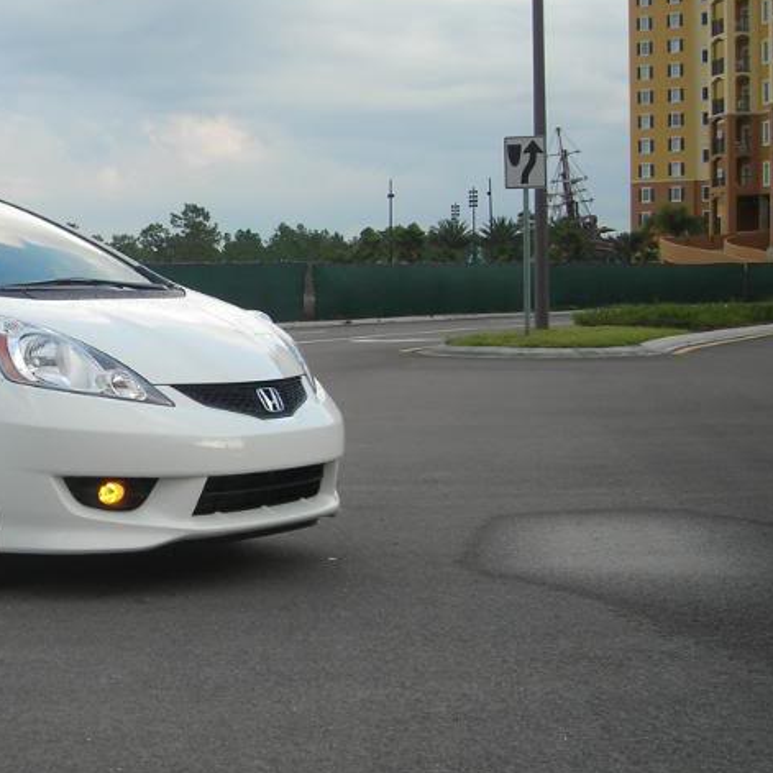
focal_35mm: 73
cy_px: 399
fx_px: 1844
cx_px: -34
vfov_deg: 23.7
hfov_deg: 22.6
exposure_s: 1/248
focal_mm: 6.3
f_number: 3.2
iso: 50
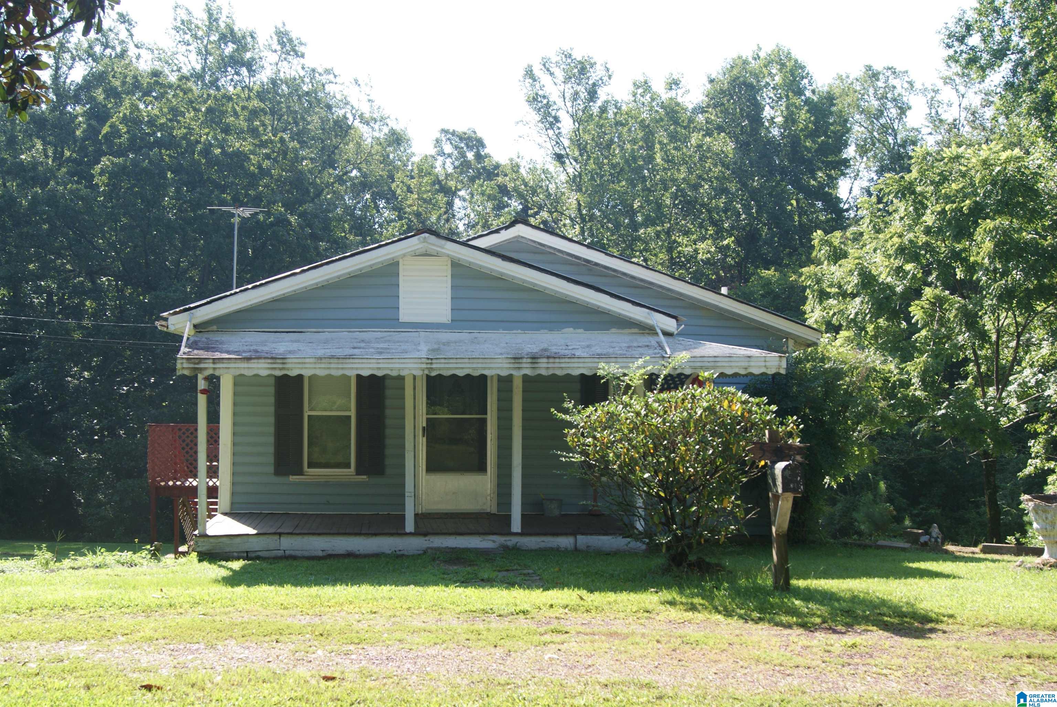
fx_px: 1146
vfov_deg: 34.3
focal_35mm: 39
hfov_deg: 49.5
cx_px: 528
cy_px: 354
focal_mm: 26
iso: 100
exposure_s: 1/80
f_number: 8
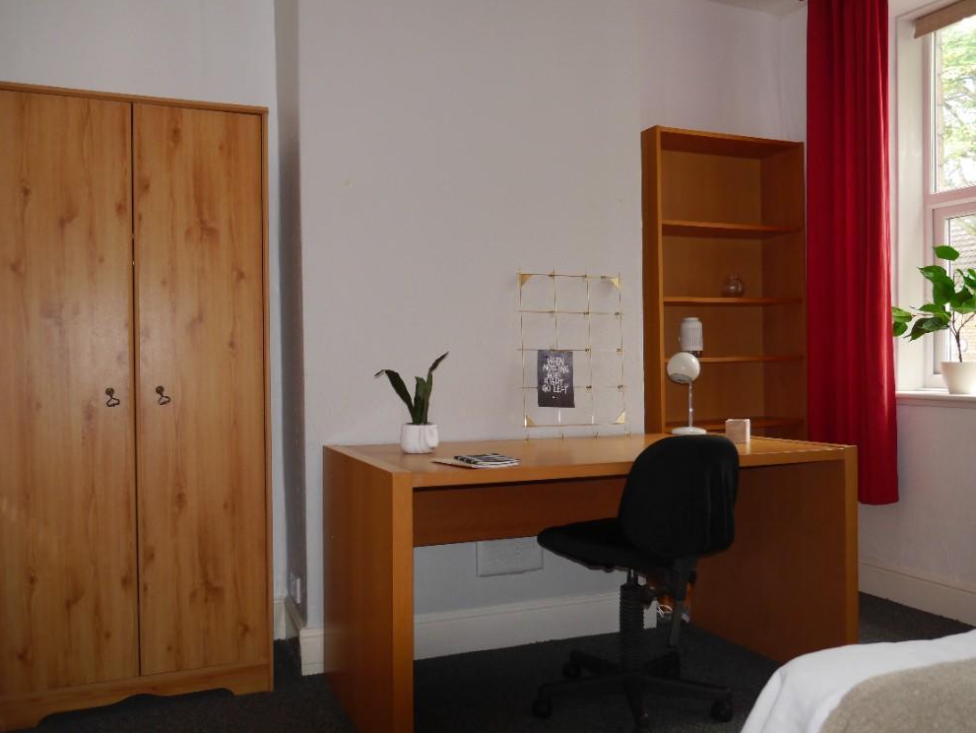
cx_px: 490
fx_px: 874
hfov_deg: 58.3
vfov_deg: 45.5
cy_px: 361
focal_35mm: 31
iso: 800
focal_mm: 15
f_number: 3.6
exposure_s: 1/60
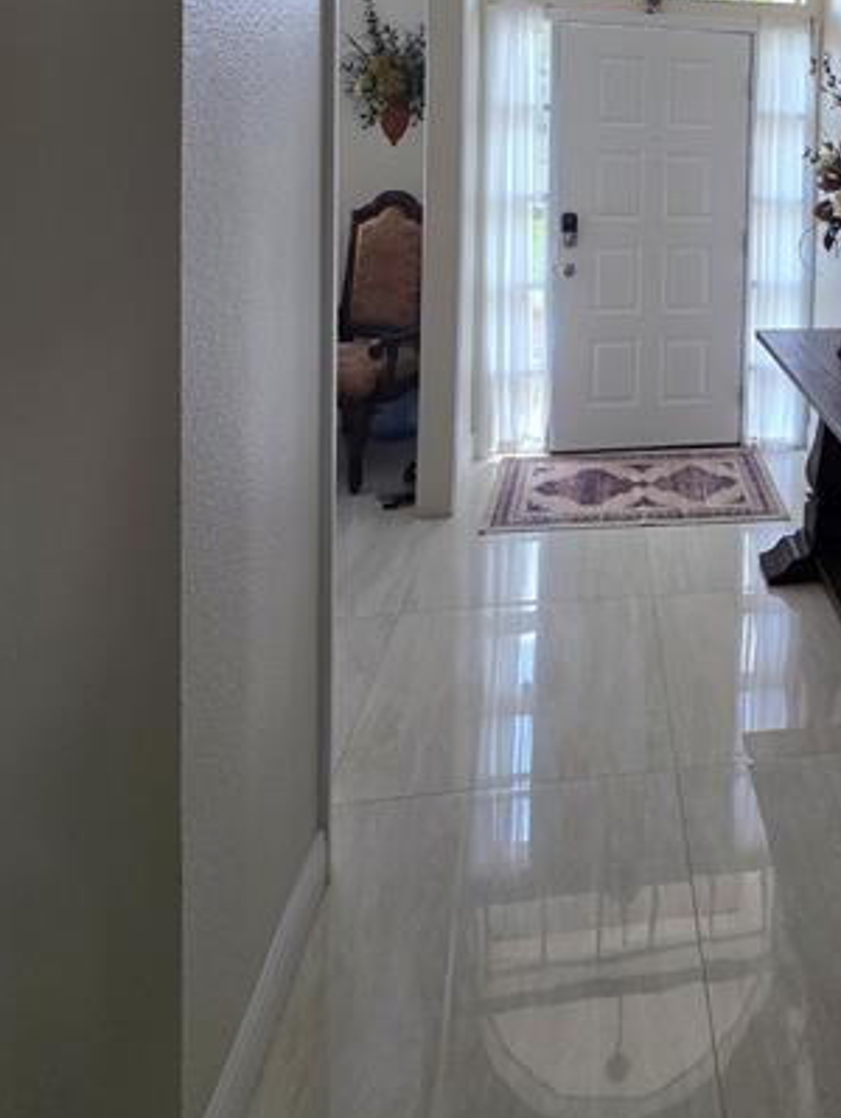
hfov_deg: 49.0
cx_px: 757
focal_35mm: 25
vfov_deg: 62.2
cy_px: 191
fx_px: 809
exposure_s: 1/120
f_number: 1.9
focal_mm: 2.2
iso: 125
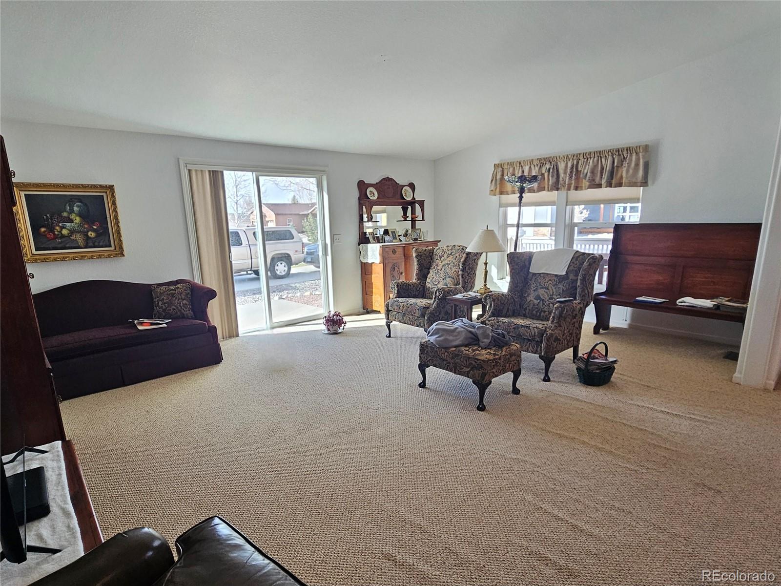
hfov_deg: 106.2
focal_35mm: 13
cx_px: 390
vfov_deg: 89.9
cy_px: 293
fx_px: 293
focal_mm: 2.2
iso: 80
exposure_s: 1/60.2
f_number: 2.2
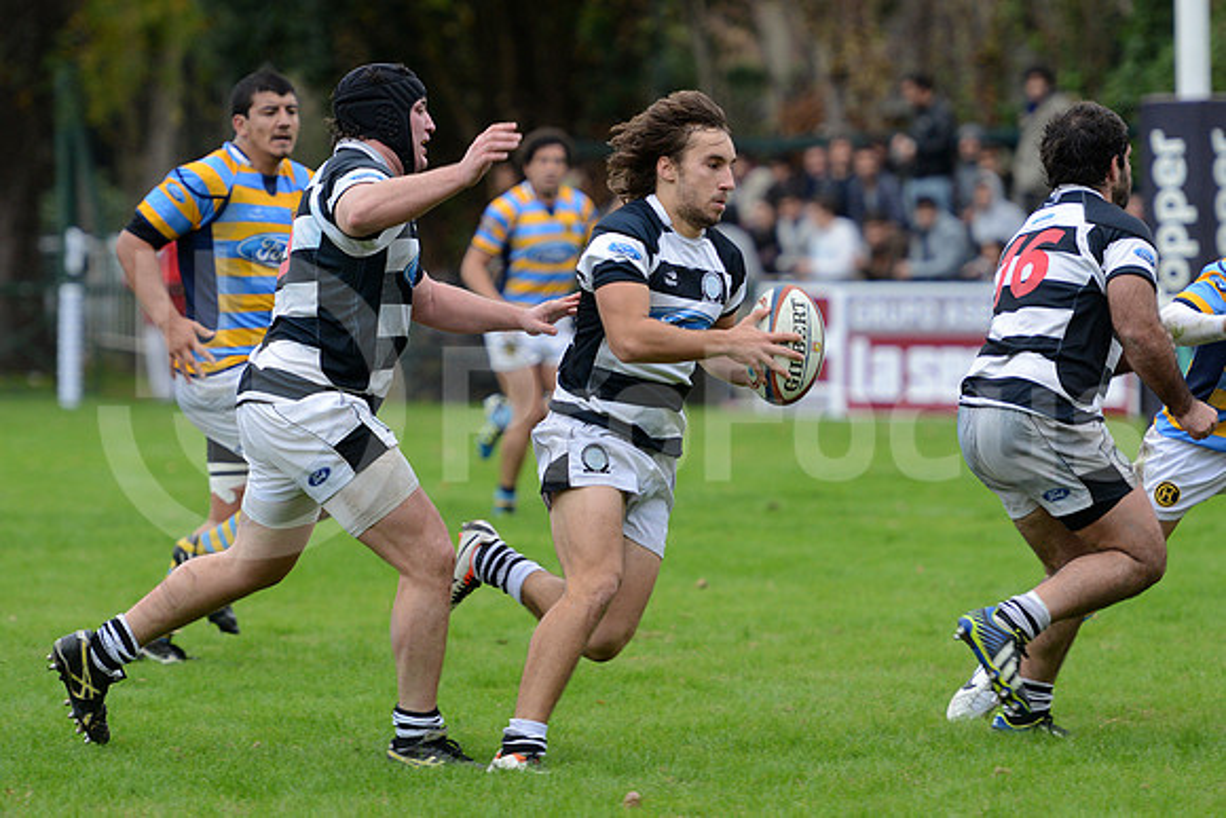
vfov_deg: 6.0
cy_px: 409
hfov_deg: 8.9
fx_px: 7834
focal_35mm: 230
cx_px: 613
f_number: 4
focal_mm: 230
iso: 1600
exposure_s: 1/500
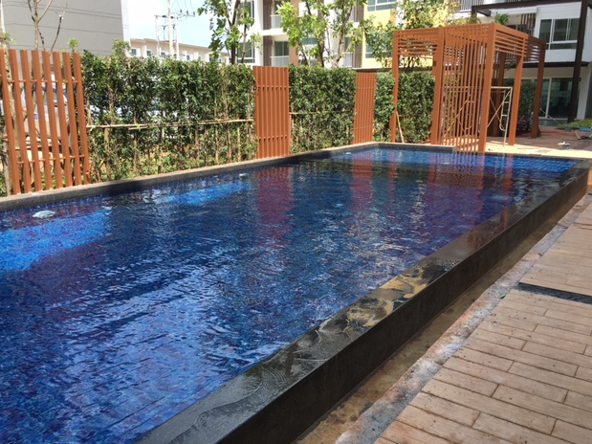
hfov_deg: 60.0
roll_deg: -0.5
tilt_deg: -12.0
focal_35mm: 30
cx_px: 287
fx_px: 513
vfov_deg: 46.8
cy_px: 220
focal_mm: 4.15
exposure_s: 1/513
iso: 25
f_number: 2.2
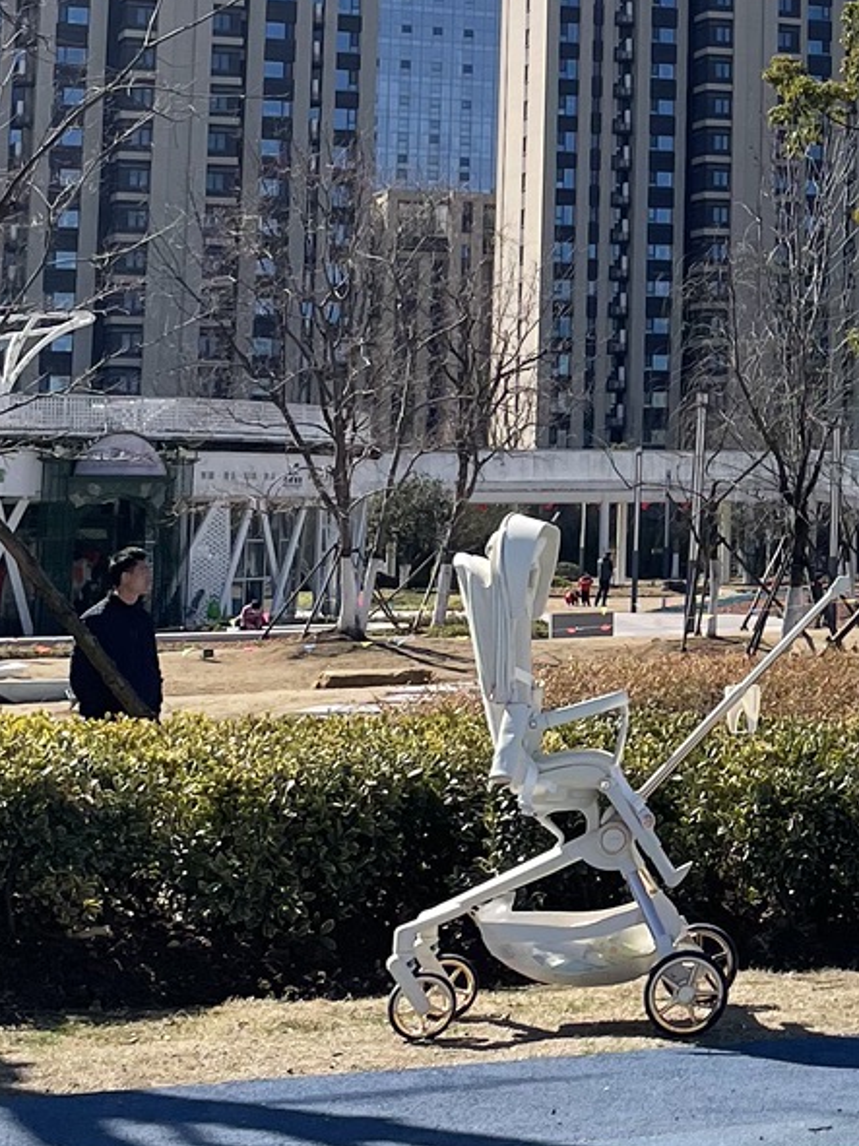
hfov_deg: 15.6
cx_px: 1258
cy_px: 126
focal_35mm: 88
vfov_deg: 21.8
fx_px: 2913
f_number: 1.6
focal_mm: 4.2
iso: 32
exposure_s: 1/3610
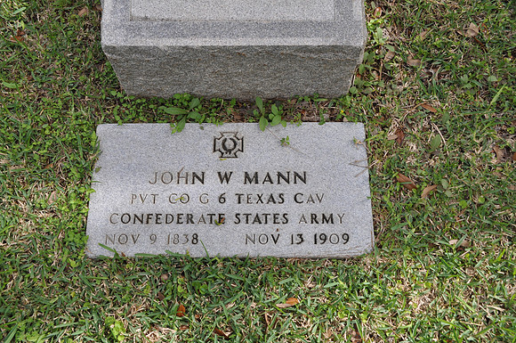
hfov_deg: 49.6
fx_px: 558
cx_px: 258
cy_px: 172
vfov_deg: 34.1
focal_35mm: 39
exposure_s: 1/100
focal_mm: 26
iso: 200
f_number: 10
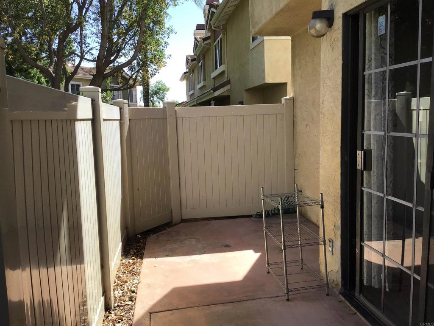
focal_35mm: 31
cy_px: 163
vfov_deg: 45.4
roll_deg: +2.1
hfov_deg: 58.4
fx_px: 389
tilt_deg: -8.3
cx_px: 217
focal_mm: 3.3
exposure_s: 1/590
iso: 25
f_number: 2.4
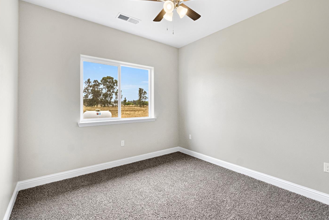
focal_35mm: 16
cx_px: 169
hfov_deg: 96.7
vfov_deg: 73.7
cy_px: 106
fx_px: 146
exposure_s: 1/40
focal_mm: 10
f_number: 8
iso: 320
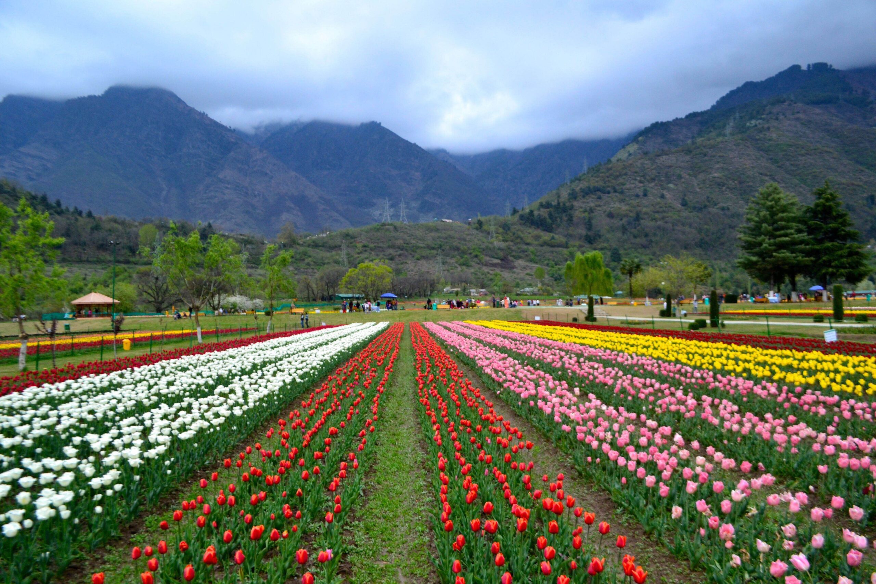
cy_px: 292
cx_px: 438
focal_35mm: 27
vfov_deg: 47.9
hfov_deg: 67.4
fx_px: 657
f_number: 5
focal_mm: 18
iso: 800
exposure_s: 1/60
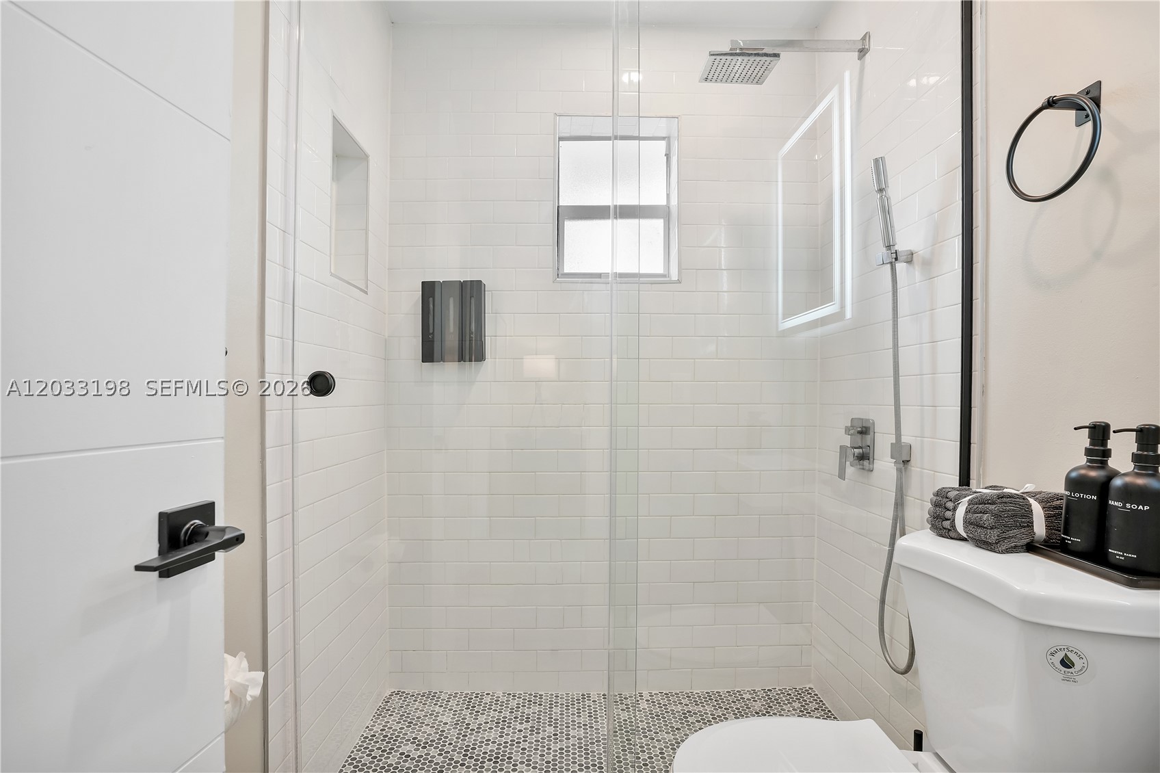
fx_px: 548
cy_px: 386
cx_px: 580
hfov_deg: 93.3
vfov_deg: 70.4
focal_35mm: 17
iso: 640
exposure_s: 1/20
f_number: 8
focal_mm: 17
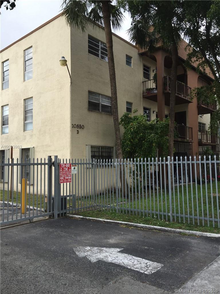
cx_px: 110
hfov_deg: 48.2
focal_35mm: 29
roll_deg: +1.2
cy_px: 147
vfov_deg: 61.7
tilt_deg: +5.5
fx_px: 246
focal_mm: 4.15
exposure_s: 1/618
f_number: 2.2
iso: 32
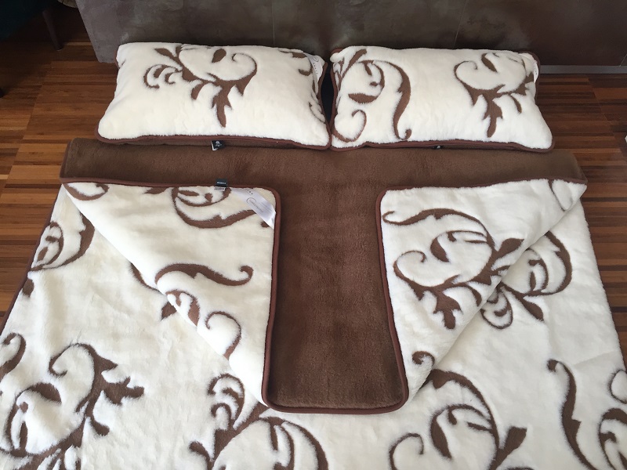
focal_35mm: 29
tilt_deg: -55.6
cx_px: 314
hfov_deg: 61.7
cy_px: 235
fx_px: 525
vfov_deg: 48.2
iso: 40
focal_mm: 4.15
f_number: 2.2
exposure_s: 1/33
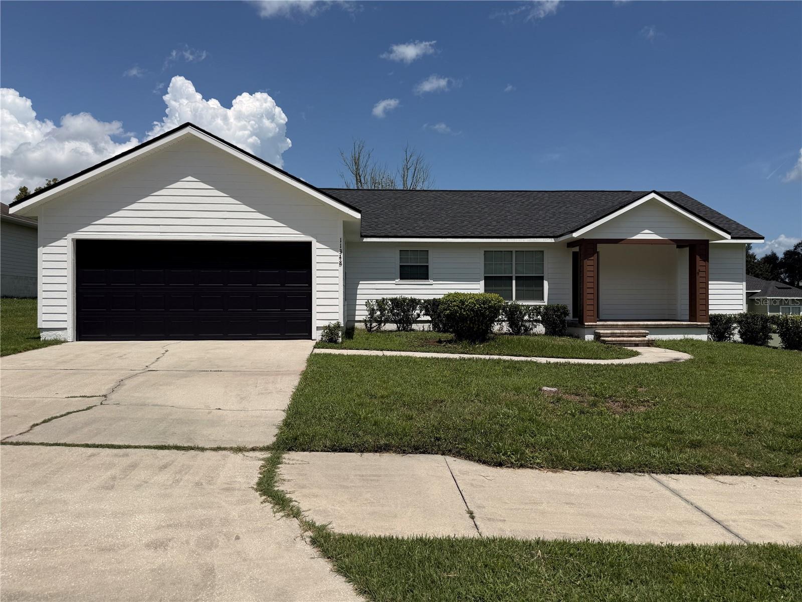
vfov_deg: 56.8
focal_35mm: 24
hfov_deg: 71.6
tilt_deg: +0.7
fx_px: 556
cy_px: 301
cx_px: 401
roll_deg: +0.0
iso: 80
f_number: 1.78
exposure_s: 1/9091
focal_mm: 6.76
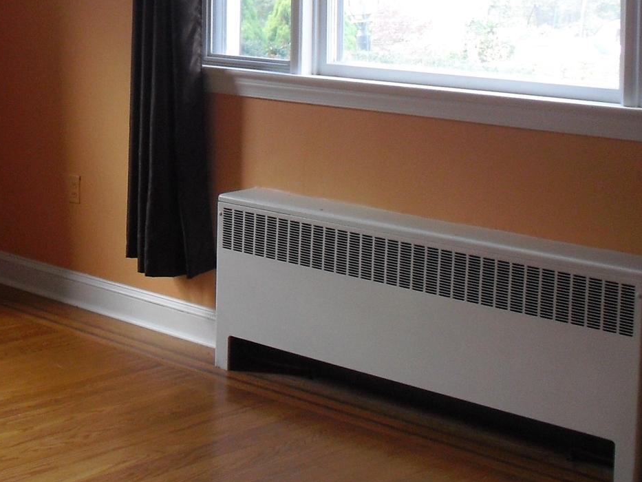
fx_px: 1465
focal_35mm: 79
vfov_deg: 18.2
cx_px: 125
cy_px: -6
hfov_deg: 24.3
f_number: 3.1
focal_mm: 6.3
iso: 200
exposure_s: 1/100
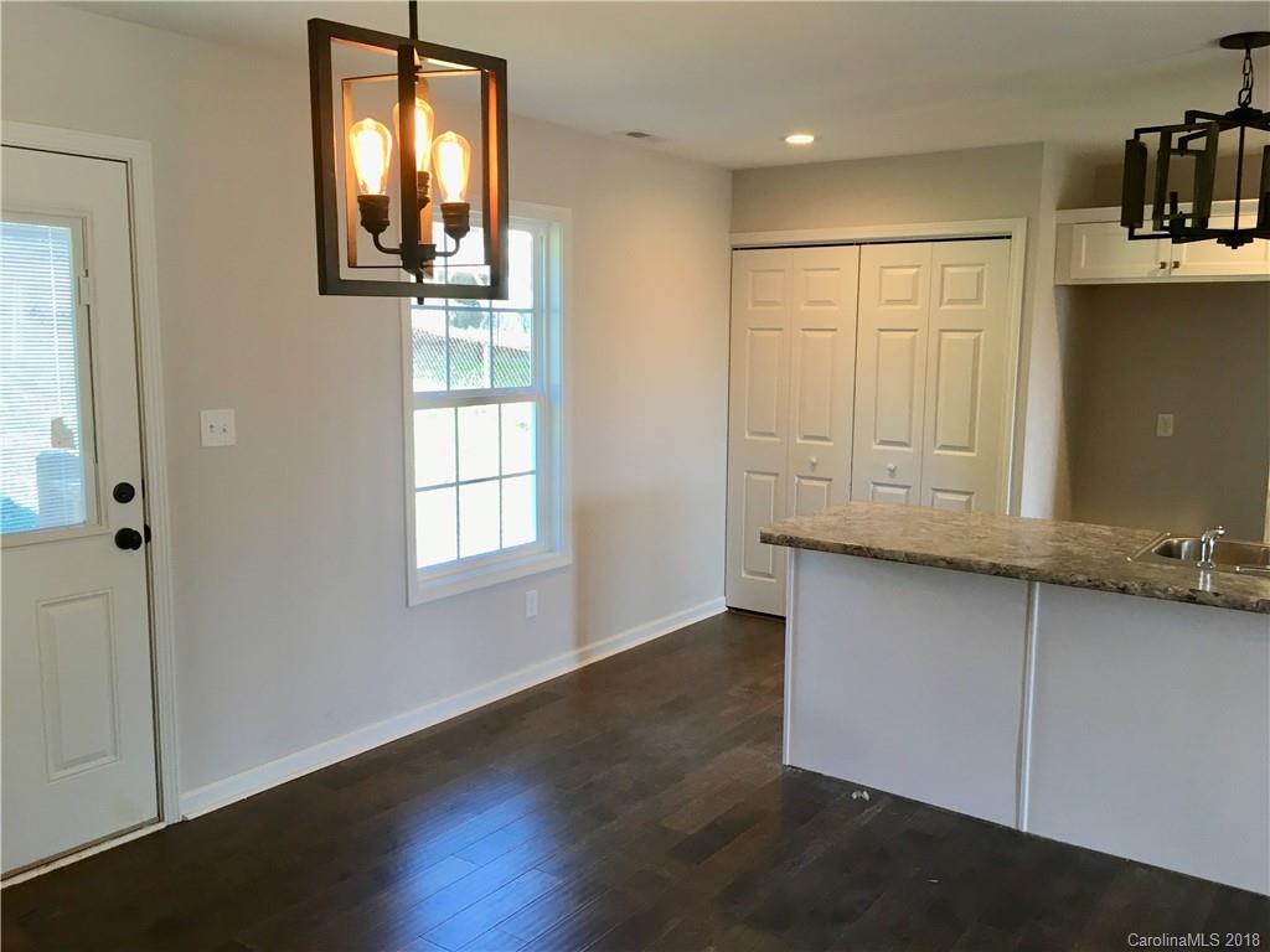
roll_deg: -0.3
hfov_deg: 61.7
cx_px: 635
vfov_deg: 48.2
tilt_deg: -9.3
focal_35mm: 29
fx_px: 1064
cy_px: 476
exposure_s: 1/30
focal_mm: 4.15
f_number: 2.2
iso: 32
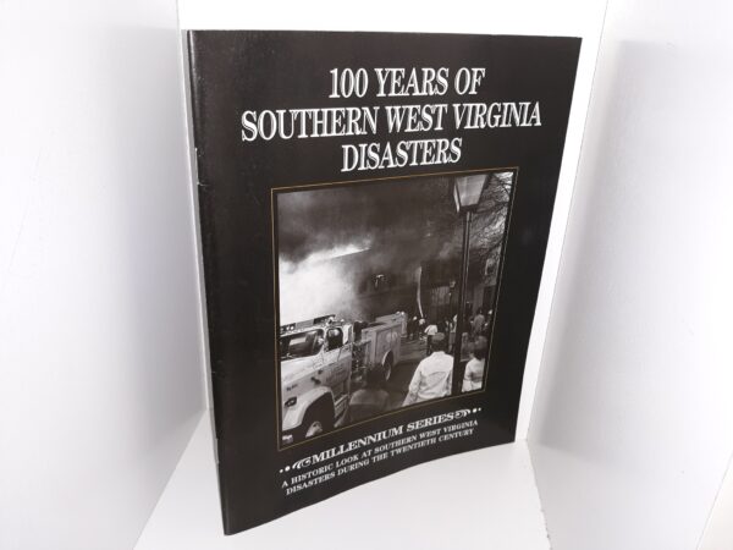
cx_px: 366
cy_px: 275
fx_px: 593
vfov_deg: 49.7
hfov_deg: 63.4
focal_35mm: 28
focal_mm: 3.7
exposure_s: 1/60
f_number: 1.7
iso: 40
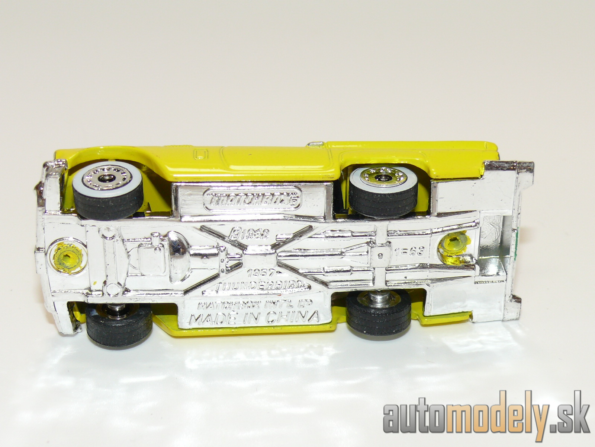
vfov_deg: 18.2
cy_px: 224
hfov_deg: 24.1
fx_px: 1392
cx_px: 298
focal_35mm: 81
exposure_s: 1/30
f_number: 4
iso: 100
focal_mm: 11.9
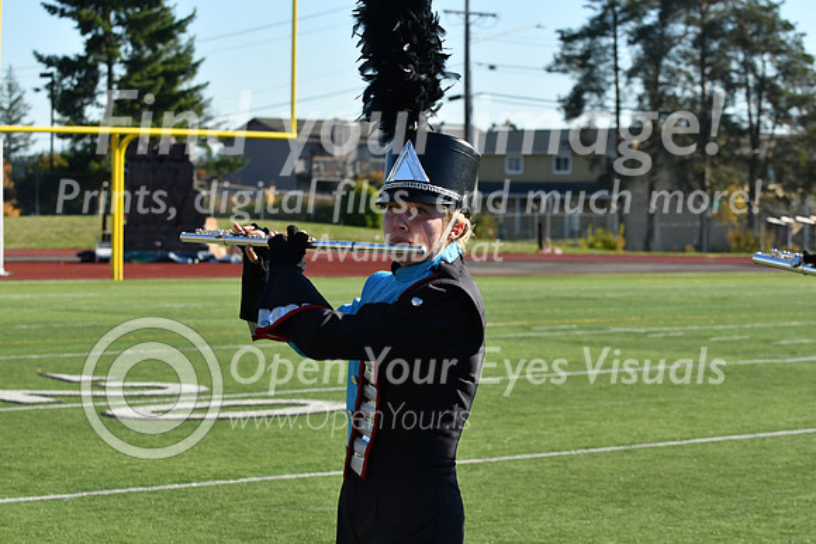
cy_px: 272
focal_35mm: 105
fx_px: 2380
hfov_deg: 19.5
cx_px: 408
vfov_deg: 13.0
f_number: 5.6
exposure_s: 1/1000
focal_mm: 70
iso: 250
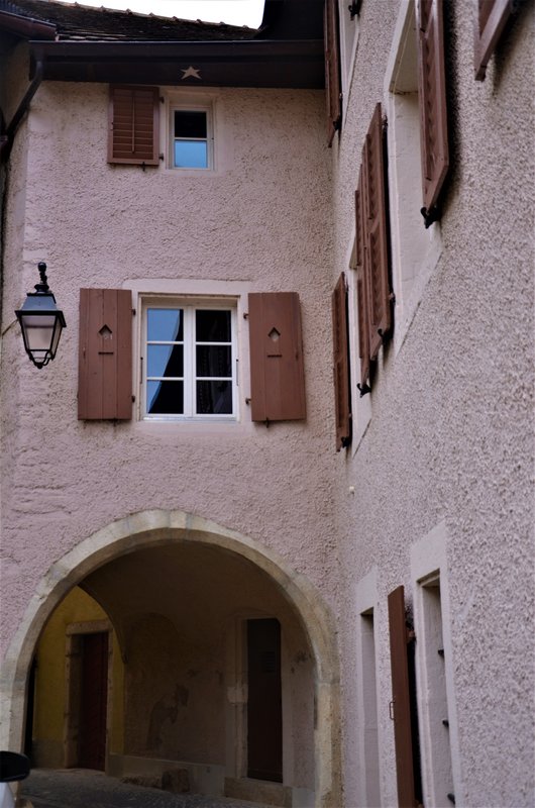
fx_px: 1007
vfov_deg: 43.7
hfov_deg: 29.7
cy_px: 404
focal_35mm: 45
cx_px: 268
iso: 320
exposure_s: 1/250
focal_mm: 30
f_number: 4.2
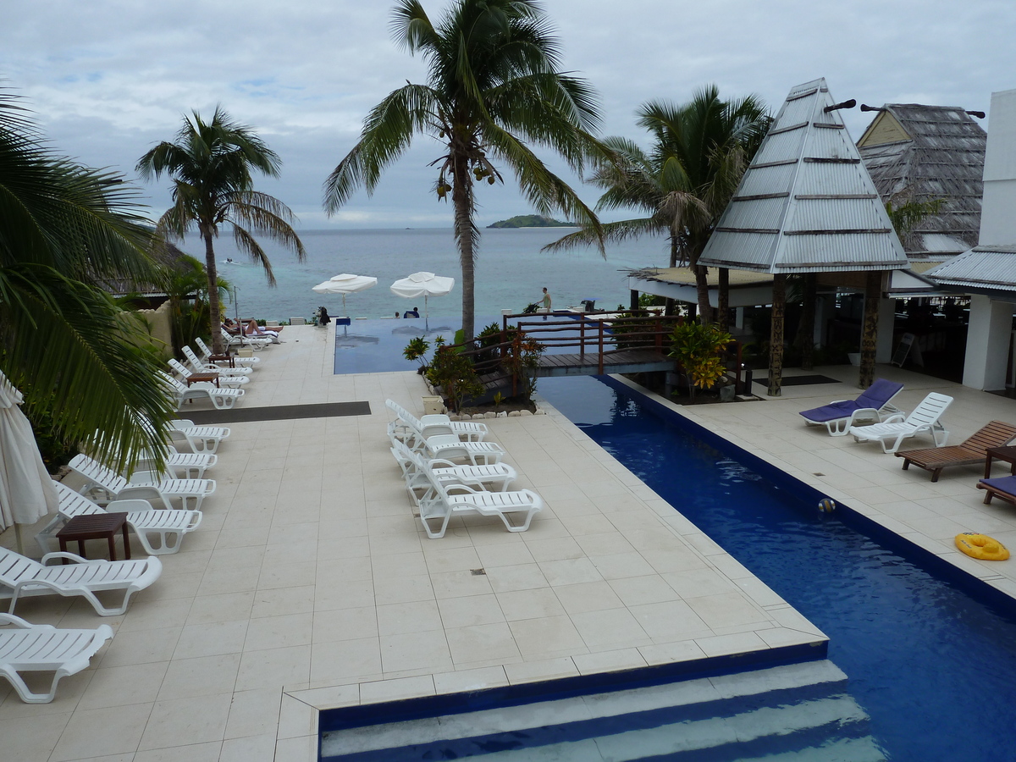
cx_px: 508
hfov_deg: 69.4
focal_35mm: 25
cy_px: 381
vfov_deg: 54.9
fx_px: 734
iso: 80
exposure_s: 1/500
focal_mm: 4.1
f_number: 5
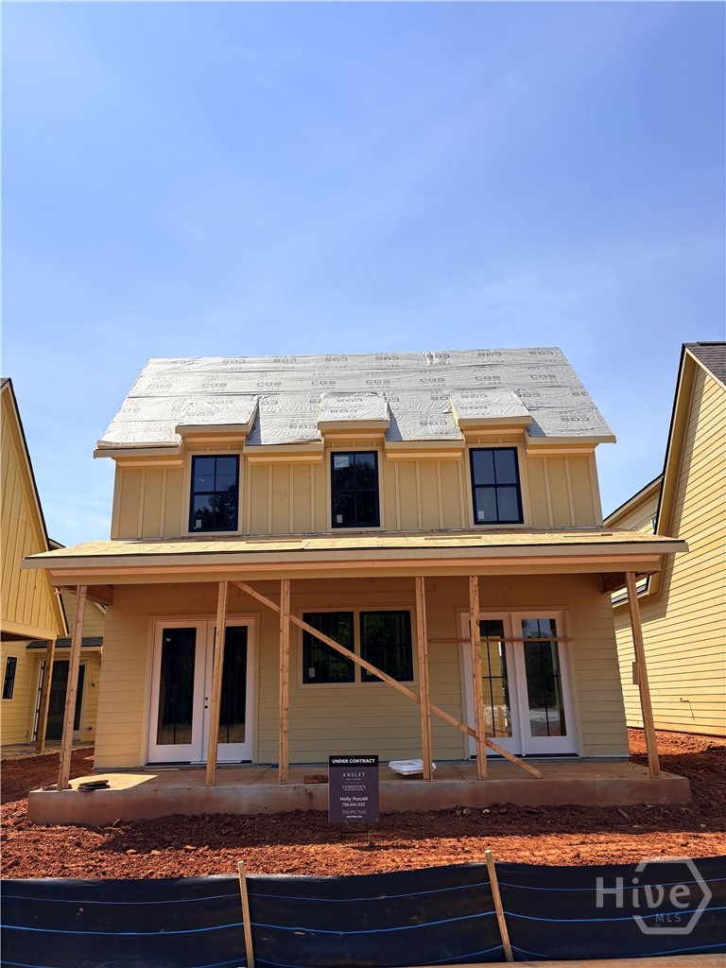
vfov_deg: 67.3
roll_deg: +1.0
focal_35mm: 26
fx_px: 727
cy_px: 484
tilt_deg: +16.9
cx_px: 363
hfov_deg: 53.1
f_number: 1.6
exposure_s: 1/5348
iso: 50
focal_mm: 5.96
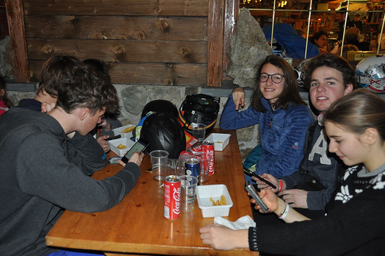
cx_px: 192
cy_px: 128
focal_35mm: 33
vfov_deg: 39.9
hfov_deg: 57.3
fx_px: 353
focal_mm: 22
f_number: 3.8
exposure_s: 1/60
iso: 800
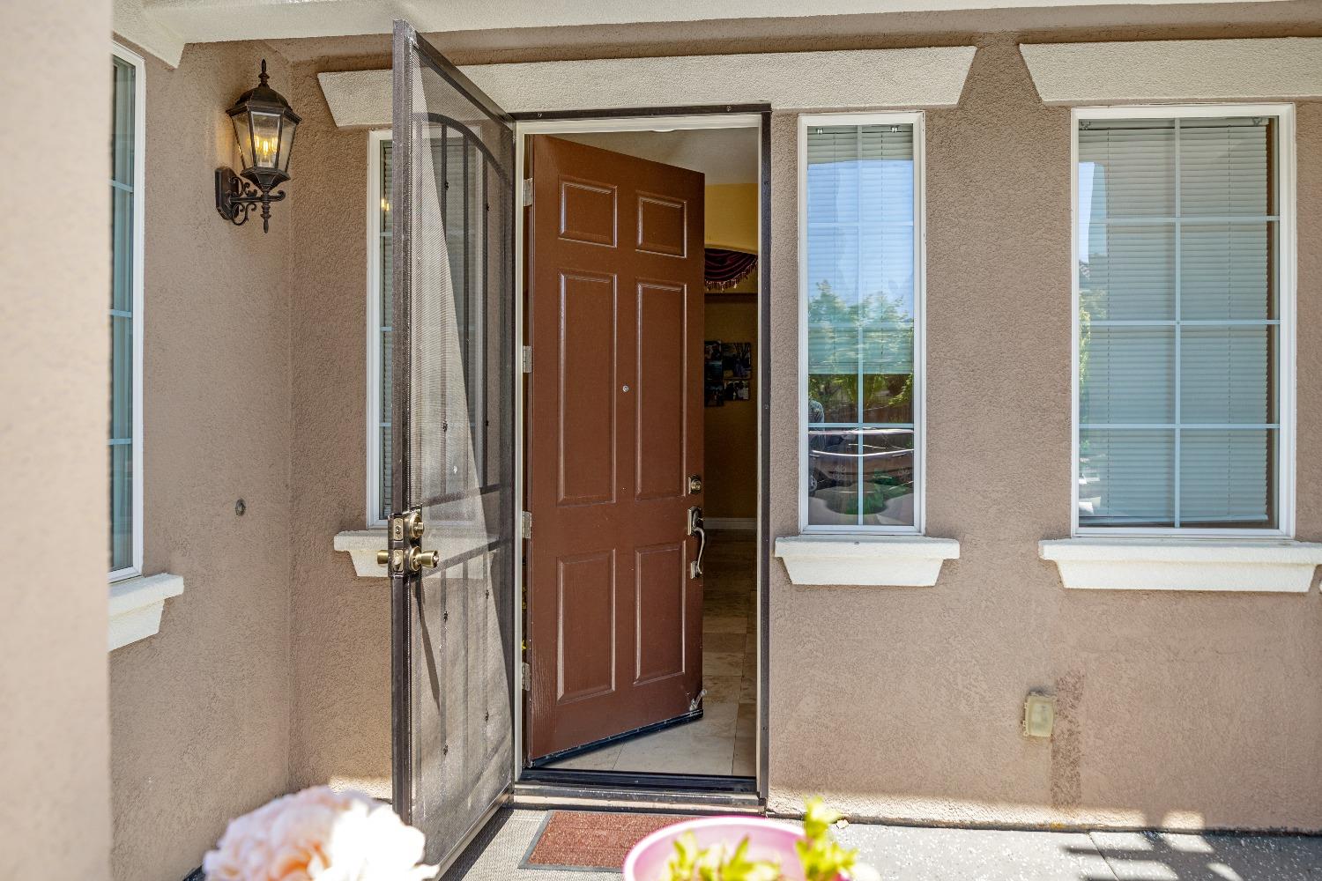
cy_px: 440
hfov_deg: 73.7
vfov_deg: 53.1
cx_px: 661
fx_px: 881
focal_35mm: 24
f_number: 4
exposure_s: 1/160
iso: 100
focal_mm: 24
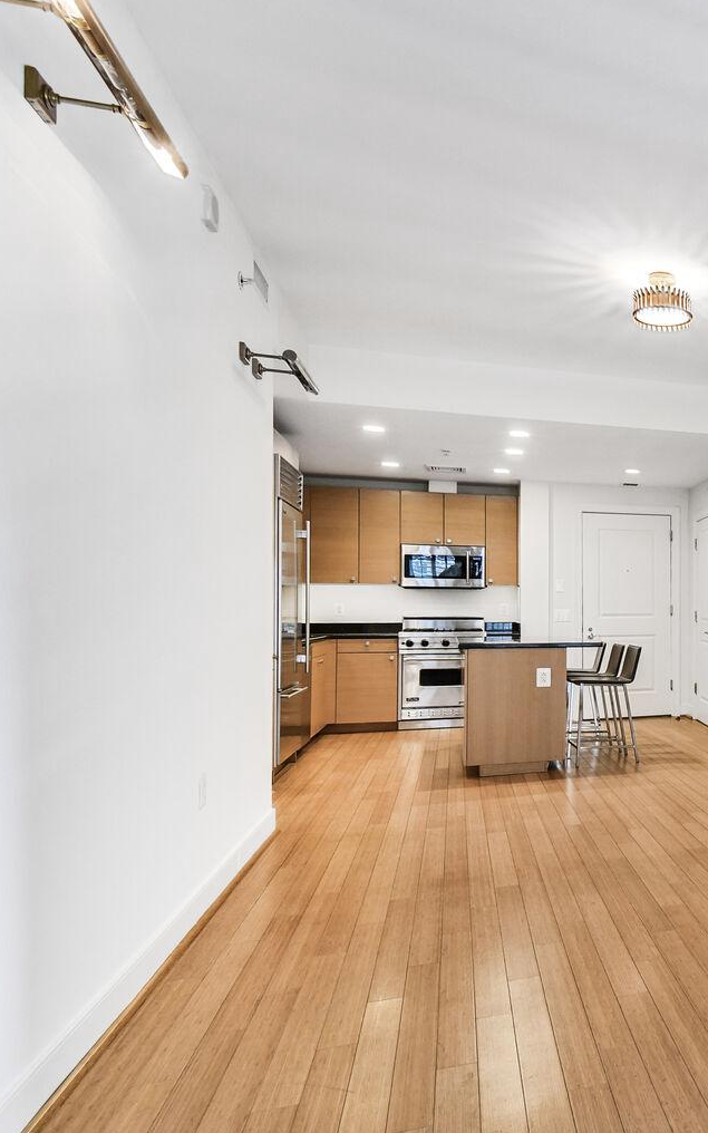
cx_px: 833
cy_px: 636
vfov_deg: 70.1
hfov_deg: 37.2
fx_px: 803
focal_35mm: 26
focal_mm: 10
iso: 200
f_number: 8
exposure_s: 1/2
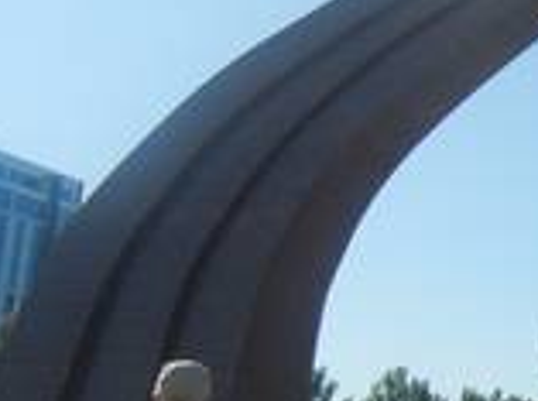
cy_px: 326
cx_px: 805
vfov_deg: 15.9
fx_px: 1427
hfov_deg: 18.8
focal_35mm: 92
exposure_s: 1/426
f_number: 7
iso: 160
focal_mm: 5.4
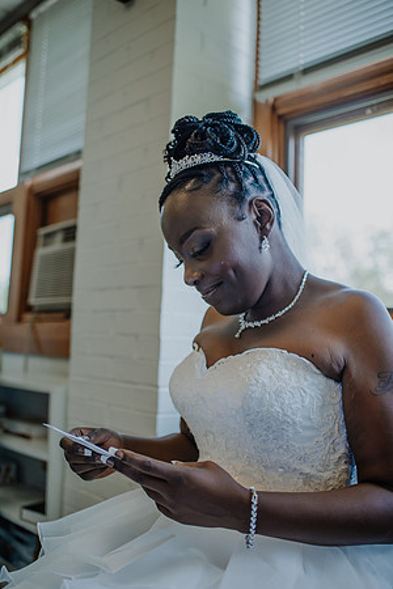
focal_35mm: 35
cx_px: 196
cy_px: 294
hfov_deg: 37.9
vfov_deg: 54.4
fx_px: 573
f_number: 2.2
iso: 560
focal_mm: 35
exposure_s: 1/400
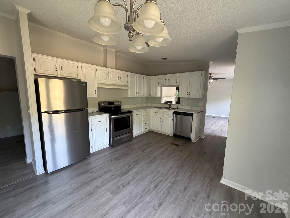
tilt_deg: -8.5
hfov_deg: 102.1
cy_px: 109
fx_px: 117
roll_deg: -1.0
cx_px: 145
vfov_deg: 85.7
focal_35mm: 14
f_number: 2.2
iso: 320
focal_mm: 2.22
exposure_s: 1/77
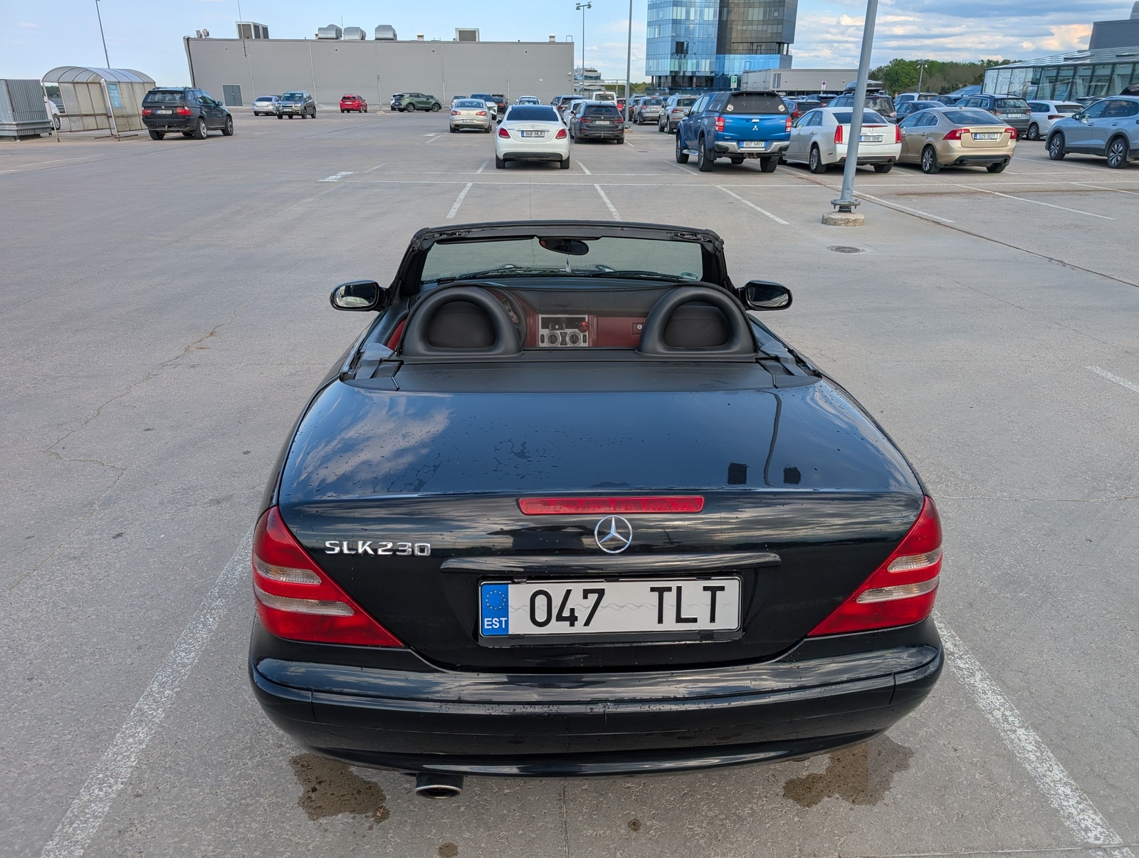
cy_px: 429
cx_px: 570
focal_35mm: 24
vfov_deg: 56.9
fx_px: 791
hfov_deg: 71.5
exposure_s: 1/635
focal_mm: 6.9
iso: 22
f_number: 1.68
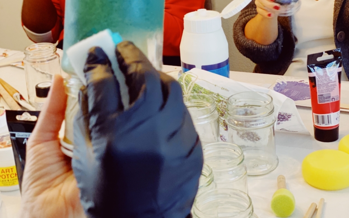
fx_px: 704
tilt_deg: -14.9
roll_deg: +4.0
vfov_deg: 17.4
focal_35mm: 74
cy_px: 37
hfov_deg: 27.8
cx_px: 175
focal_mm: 6
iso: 250
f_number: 2
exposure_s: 1/33
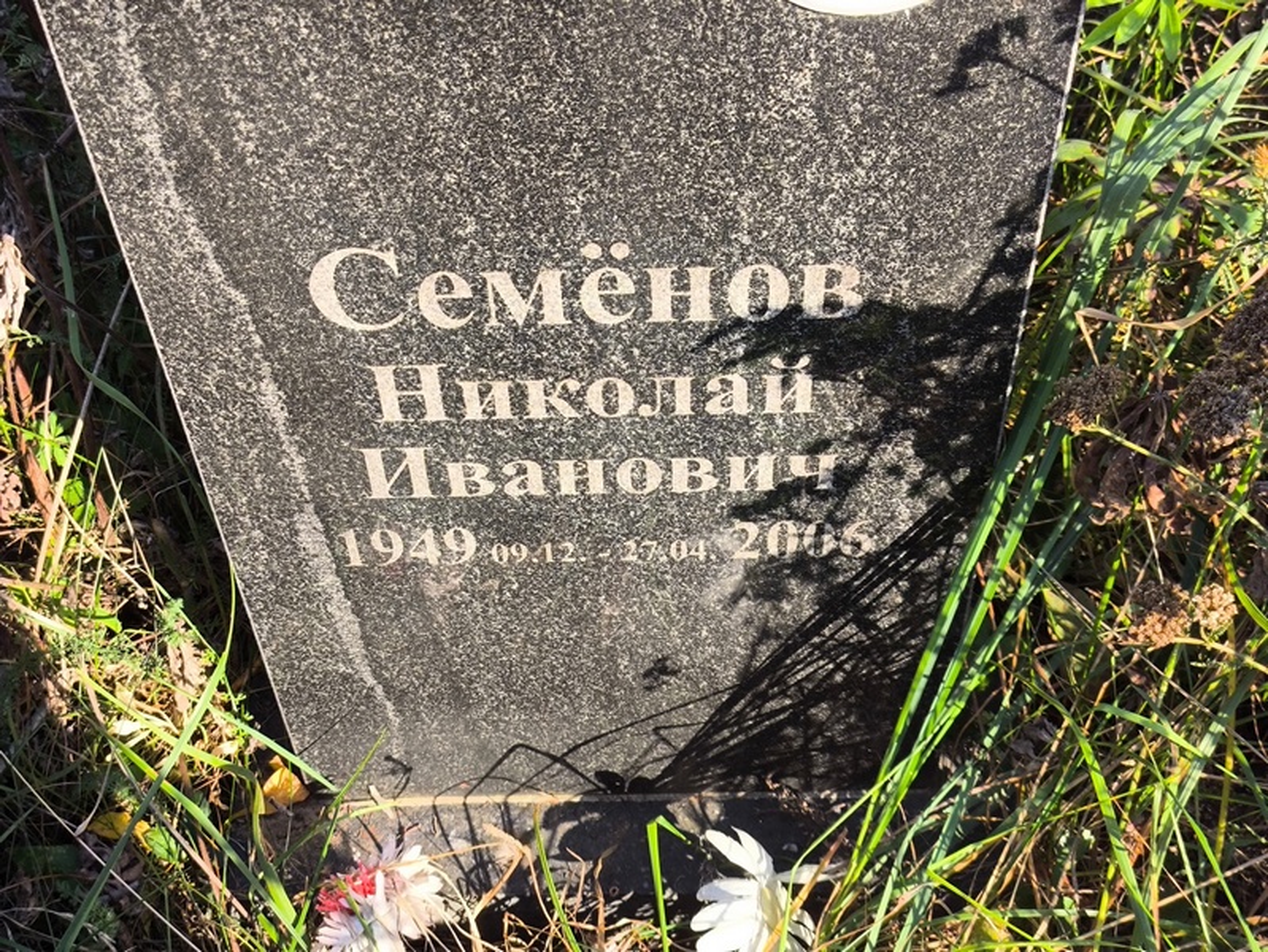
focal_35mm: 50
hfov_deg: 38.2
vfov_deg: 29.1
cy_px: 476
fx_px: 1832
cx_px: 634
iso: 50
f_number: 1.7
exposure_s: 1/427
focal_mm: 4.71
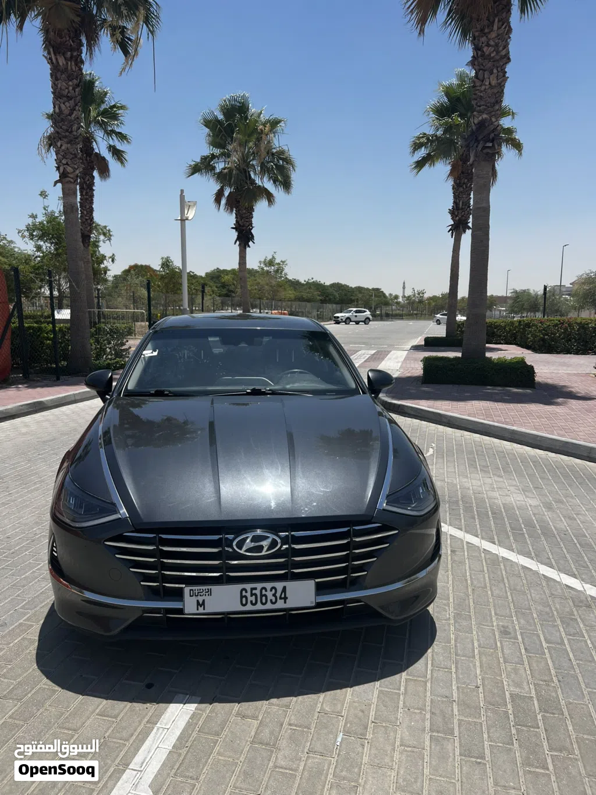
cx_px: 298
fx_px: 597
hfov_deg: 53.1
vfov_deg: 67.3
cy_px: 398
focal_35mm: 26
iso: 50
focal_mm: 5.7
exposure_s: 1/3257
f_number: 1.5
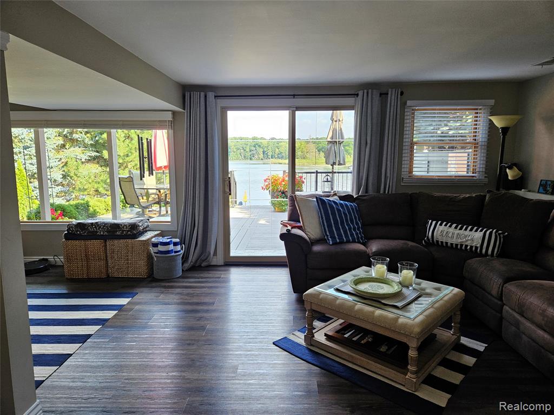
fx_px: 368
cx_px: 277
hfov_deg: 73.9
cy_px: 208
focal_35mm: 23
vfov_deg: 58.9
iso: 100
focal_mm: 5.4
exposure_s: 1/120
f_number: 1.8
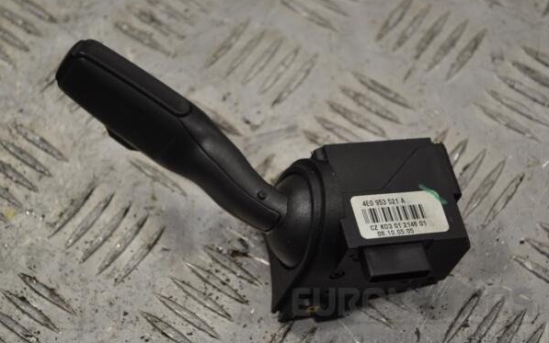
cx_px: 275
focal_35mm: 85
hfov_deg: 24.5
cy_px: 179
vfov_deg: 15.4
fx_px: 1264
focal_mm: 55
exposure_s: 1/125
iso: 400
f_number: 5.6
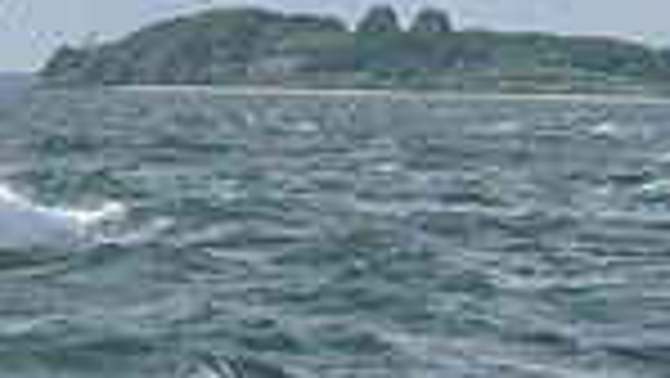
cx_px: -142
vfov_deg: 2.0
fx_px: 10505
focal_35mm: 591
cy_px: -896
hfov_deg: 3.6
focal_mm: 145
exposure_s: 1/1000
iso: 250
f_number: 9
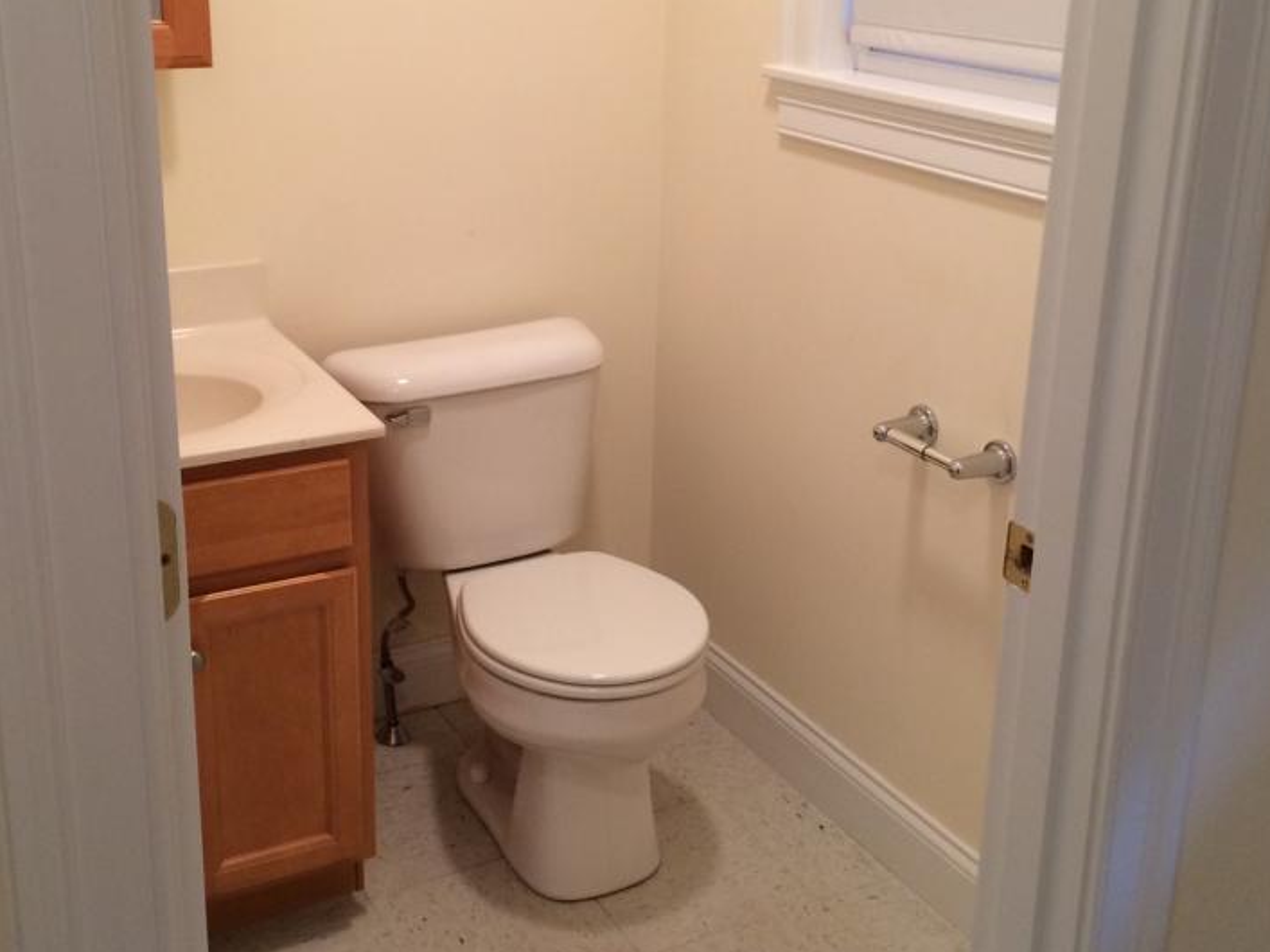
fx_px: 1541
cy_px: 356
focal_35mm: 42
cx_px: 571
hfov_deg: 44.7
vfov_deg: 34.2
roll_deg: +0.8
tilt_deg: -18.8
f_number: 2.2
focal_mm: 4.15
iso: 100
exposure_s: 1/30
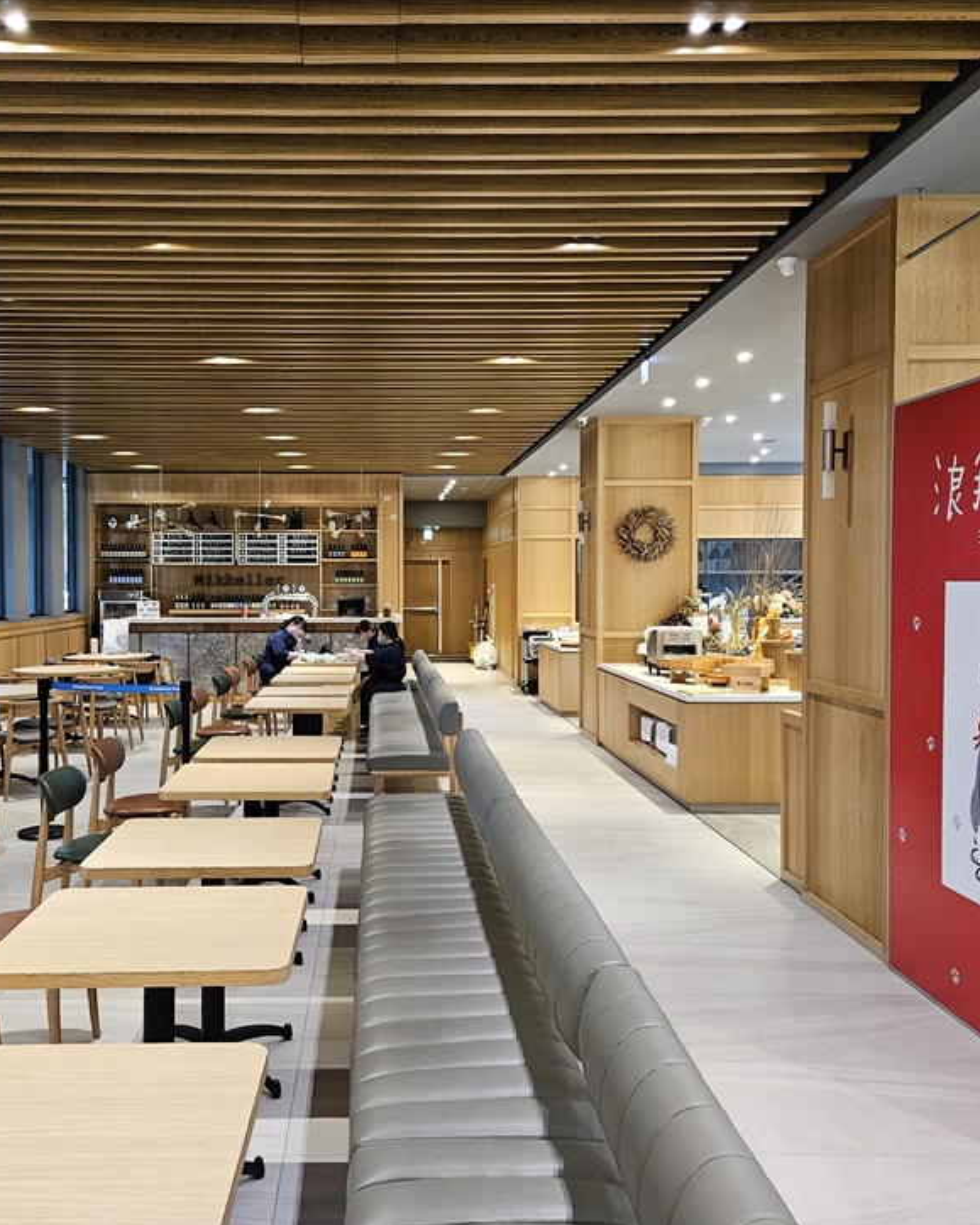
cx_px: 394
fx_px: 1124
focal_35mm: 31
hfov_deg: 46.8
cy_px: 594
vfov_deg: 57.2
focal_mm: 5.4
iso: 1000
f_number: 1.8
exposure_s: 1/120
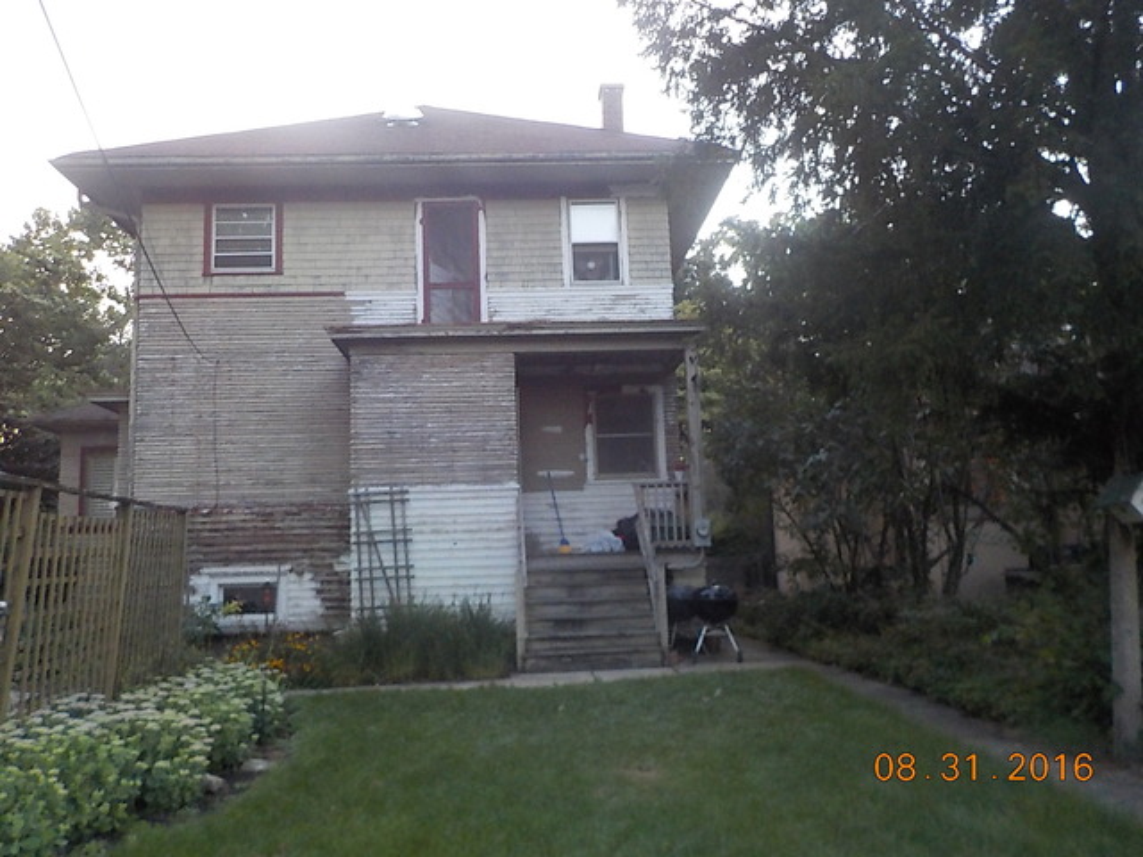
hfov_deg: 60.0
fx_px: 991
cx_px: 572
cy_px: 428
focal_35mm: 30
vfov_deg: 46.8
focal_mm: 4.1
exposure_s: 1/25
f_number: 3.3
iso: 400
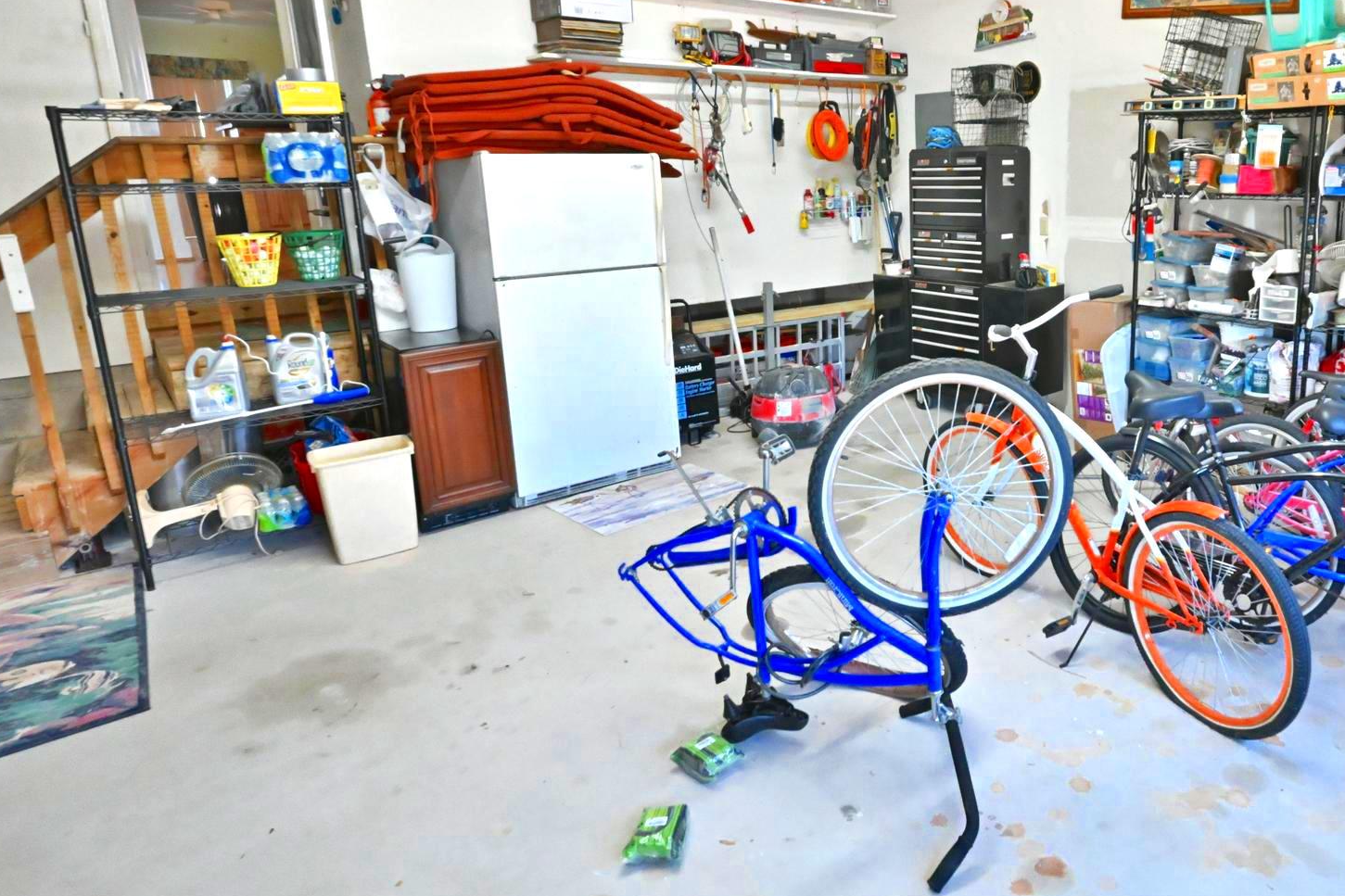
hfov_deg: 70.7
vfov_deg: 52.7
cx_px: 937
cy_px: 356
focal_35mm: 24
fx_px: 897
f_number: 9
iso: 16000
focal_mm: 17
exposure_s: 1/80
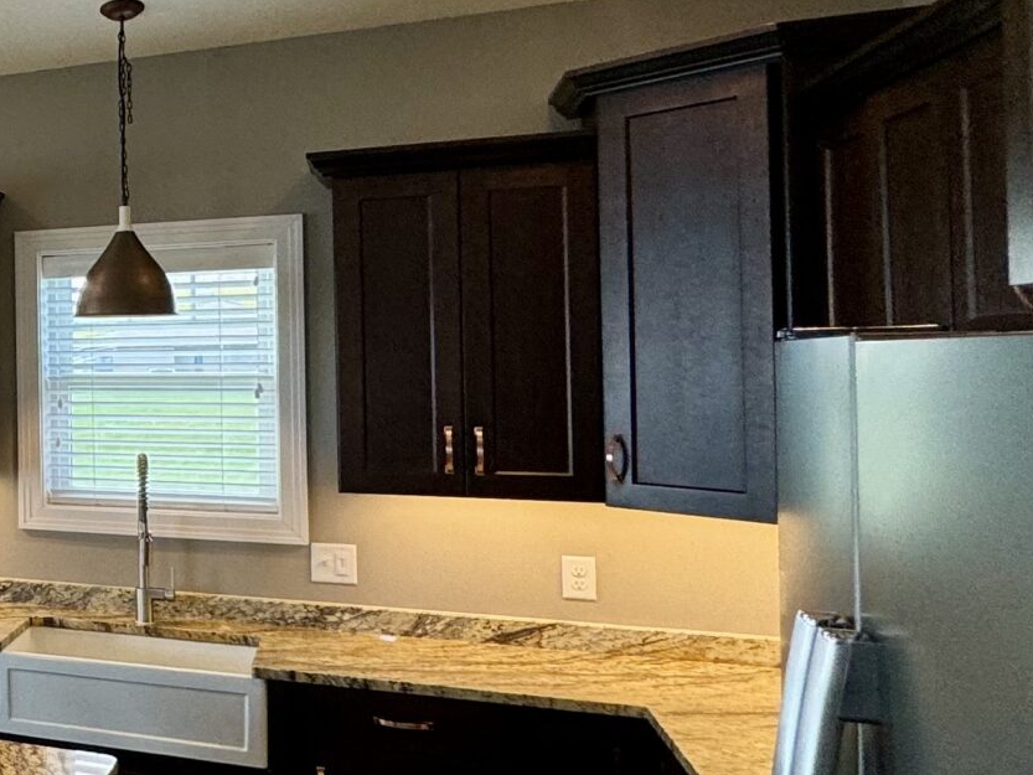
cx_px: -391
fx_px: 1283
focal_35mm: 43
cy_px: 353
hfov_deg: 31.0
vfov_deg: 33.6
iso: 80
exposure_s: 1/120
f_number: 2.2
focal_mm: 2.22
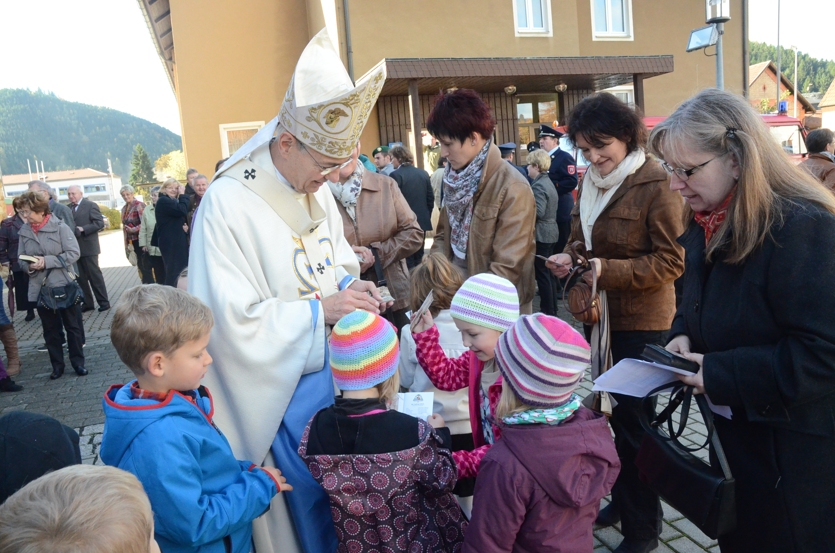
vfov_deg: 47.7
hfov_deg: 67.5
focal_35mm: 27
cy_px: 276
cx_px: 418
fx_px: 625
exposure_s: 1/400
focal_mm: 18
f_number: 10
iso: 3200
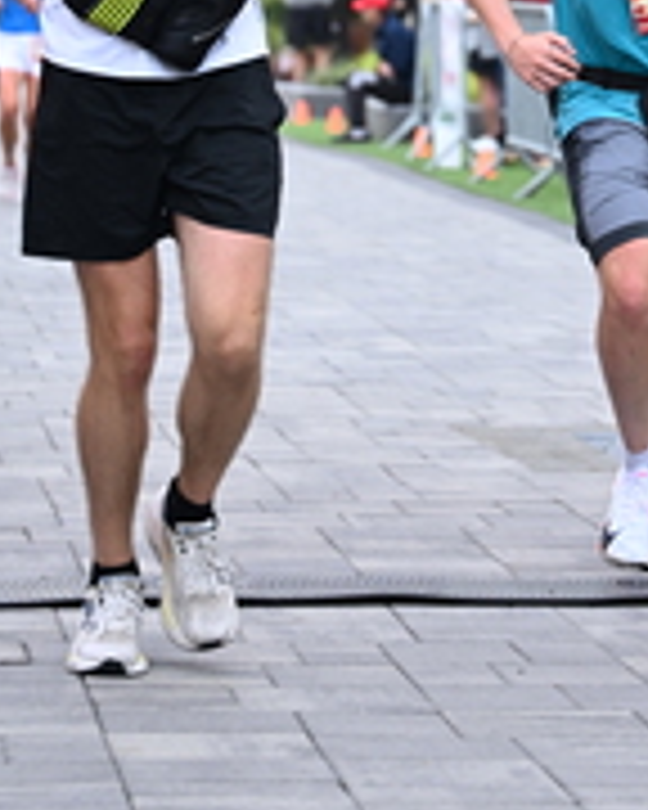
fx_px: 5154
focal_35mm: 215
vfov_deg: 8.9
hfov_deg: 7.2
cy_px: -234
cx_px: 583
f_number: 2.8
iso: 1000
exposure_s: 1/1600
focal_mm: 75
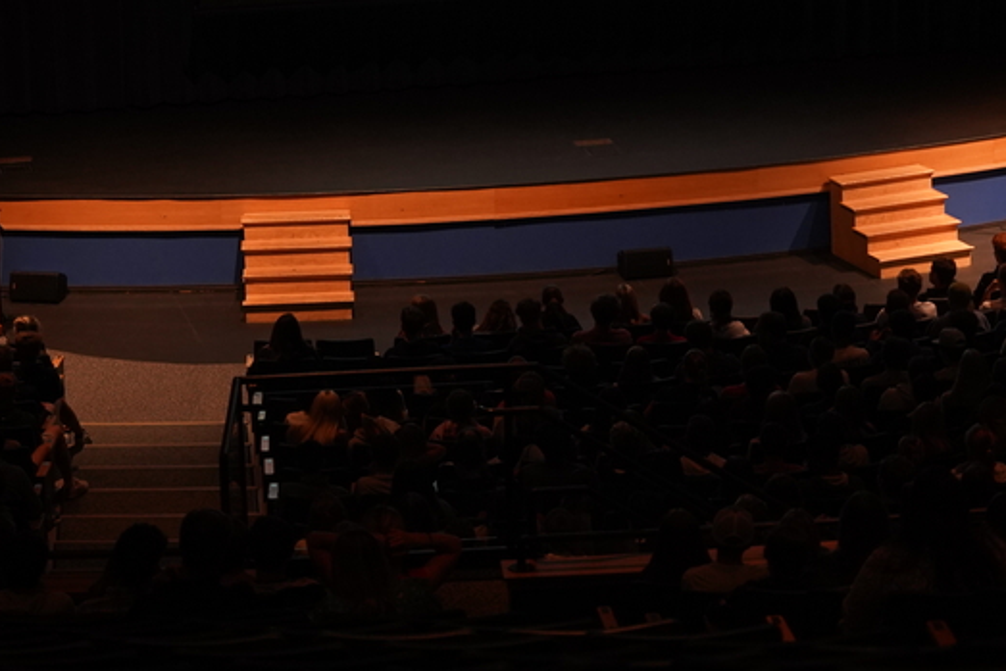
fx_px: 3829
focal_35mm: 137
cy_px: 70
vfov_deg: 10.0
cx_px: 617
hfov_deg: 15.0
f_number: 4
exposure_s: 1/80
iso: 2500
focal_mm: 70
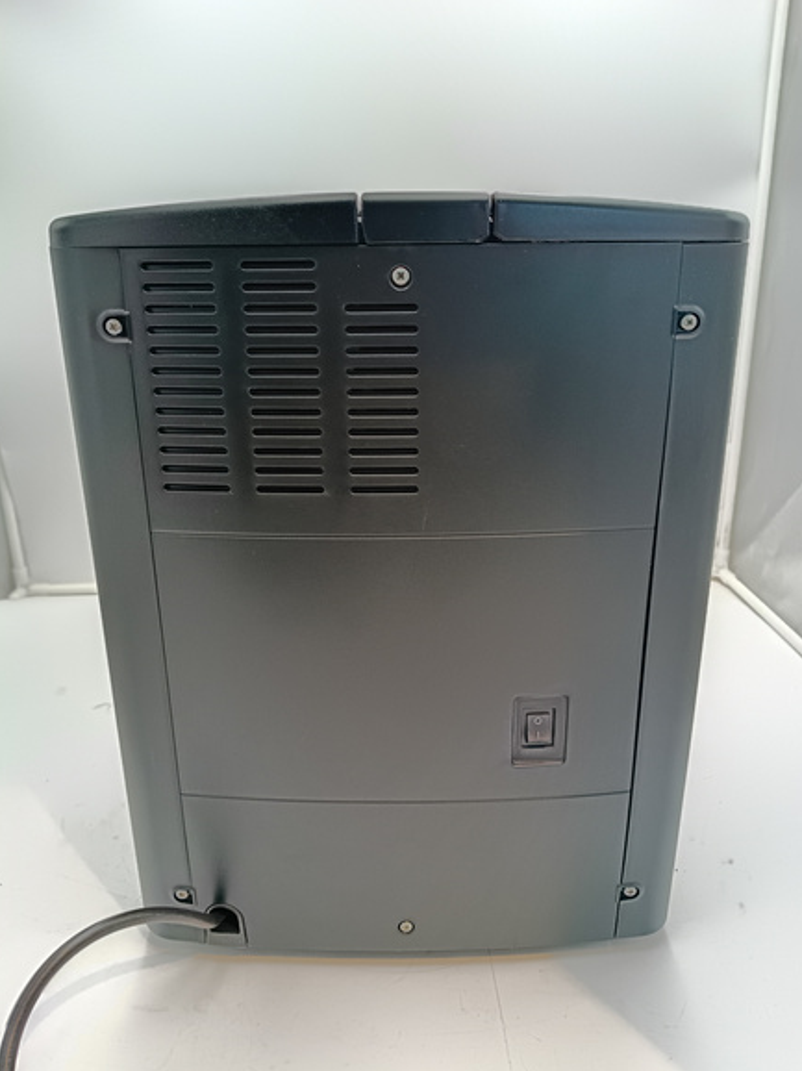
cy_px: 552
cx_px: 407
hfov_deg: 51.3
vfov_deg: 65.3
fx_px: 835
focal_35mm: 27
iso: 147
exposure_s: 1/101
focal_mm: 4.81
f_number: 1.8
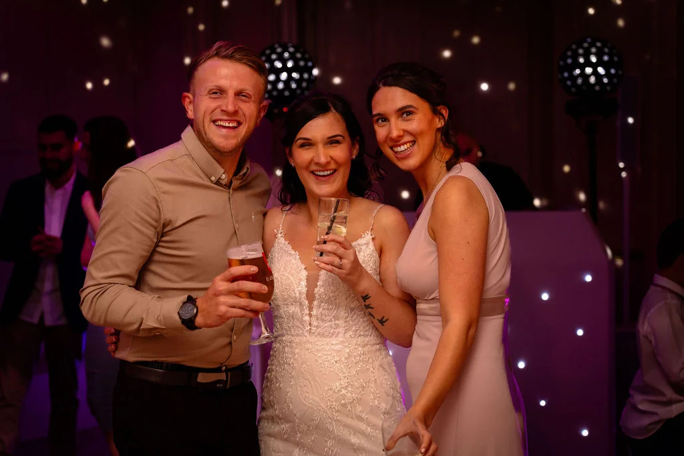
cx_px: 342
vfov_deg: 23.0
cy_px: 228
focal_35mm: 59
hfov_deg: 33.9
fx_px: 1121
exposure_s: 1/200
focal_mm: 59
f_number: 2.8
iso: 2000
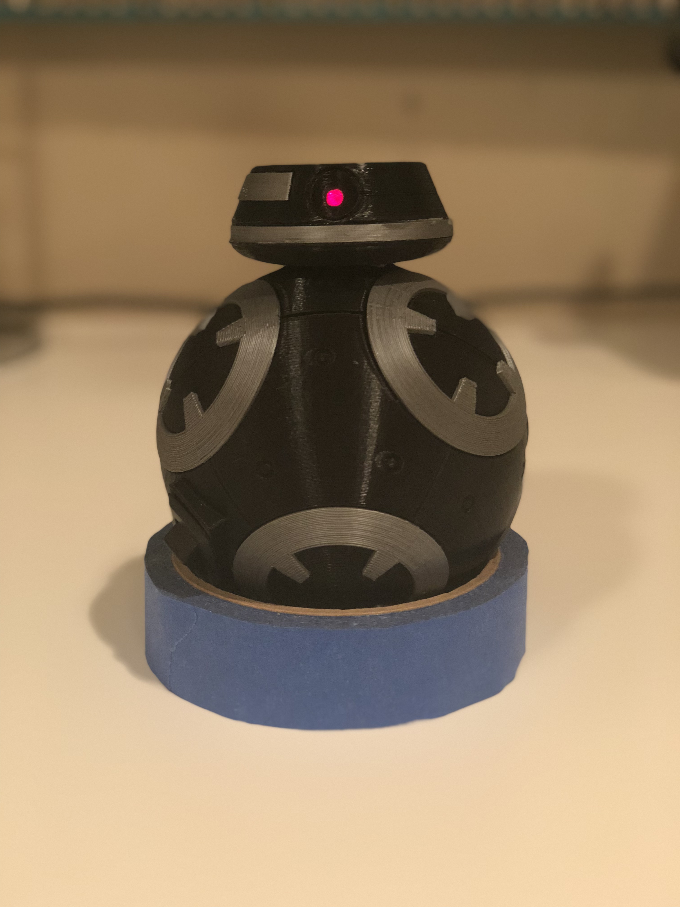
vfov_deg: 36.8
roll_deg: +0.9
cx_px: 340
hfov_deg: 28.0
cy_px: 454
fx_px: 1362
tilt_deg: -15.4
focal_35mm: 52
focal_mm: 6
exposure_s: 1/60
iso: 640
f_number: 2.4
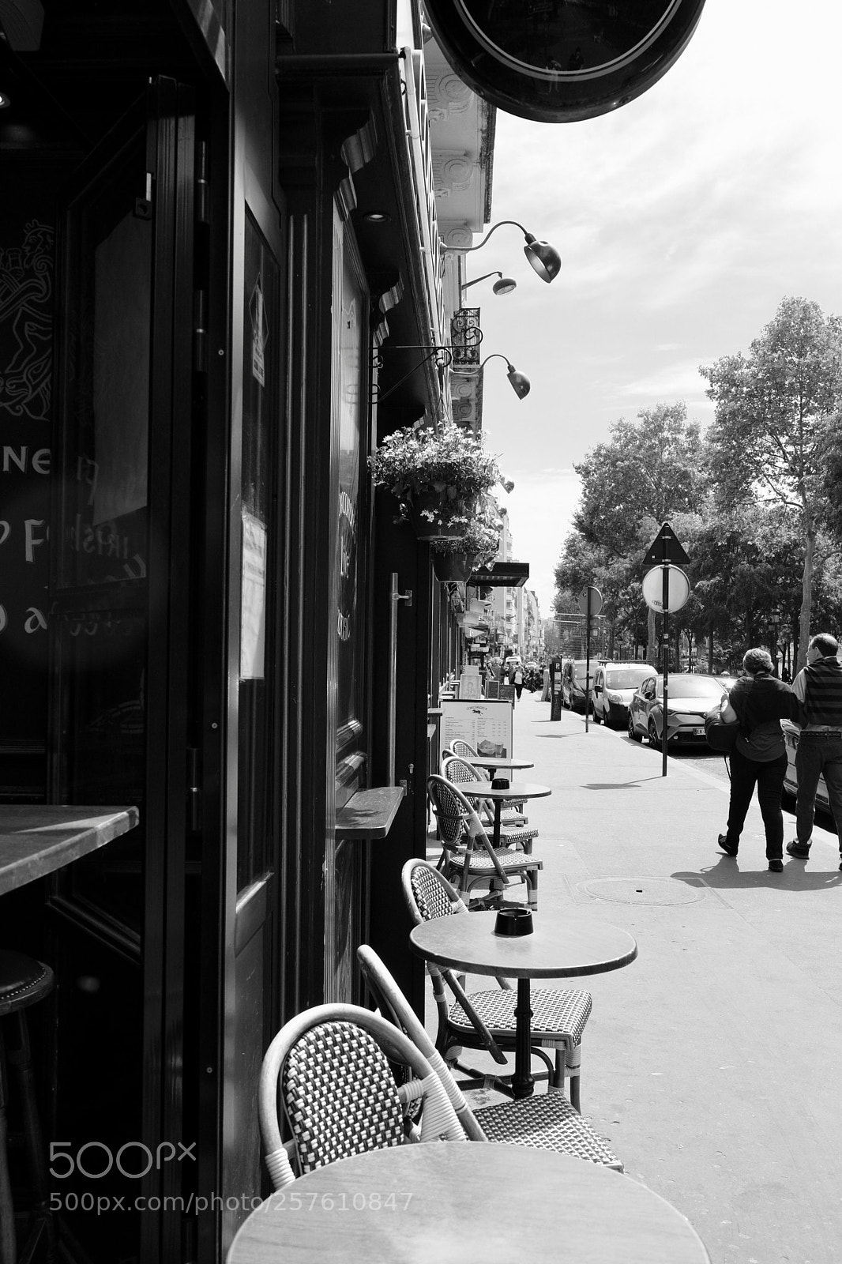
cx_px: 421
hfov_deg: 41.1
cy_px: 632
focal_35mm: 32
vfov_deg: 58.7
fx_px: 1123
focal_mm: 21.1
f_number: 5.6
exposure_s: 1/750
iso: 400
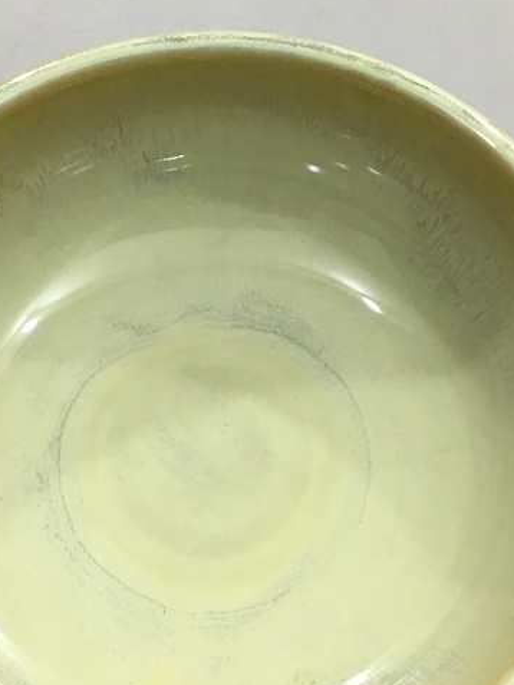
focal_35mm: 73
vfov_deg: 26.4
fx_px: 1445
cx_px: 224
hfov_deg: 20.2
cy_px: 185
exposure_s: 1/33
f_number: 2.2
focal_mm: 4.15
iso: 100
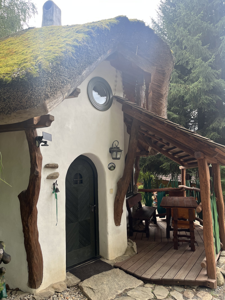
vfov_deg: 67.3
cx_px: 112
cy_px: 150
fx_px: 225
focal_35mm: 26
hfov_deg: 53.1
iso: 50
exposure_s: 1/397
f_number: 1.6
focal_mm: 5.1
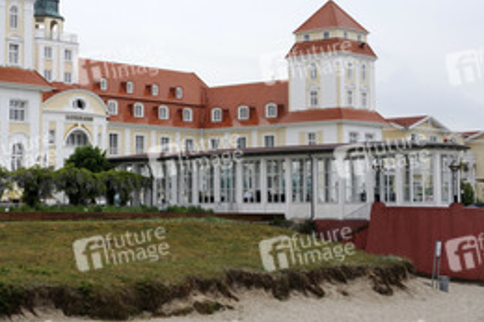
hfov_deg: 24.3
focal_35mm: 83
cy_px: 110
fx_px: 1115
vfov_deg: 16.4
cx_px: 145
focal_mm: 48
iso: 400
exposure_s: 1/320
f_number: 9
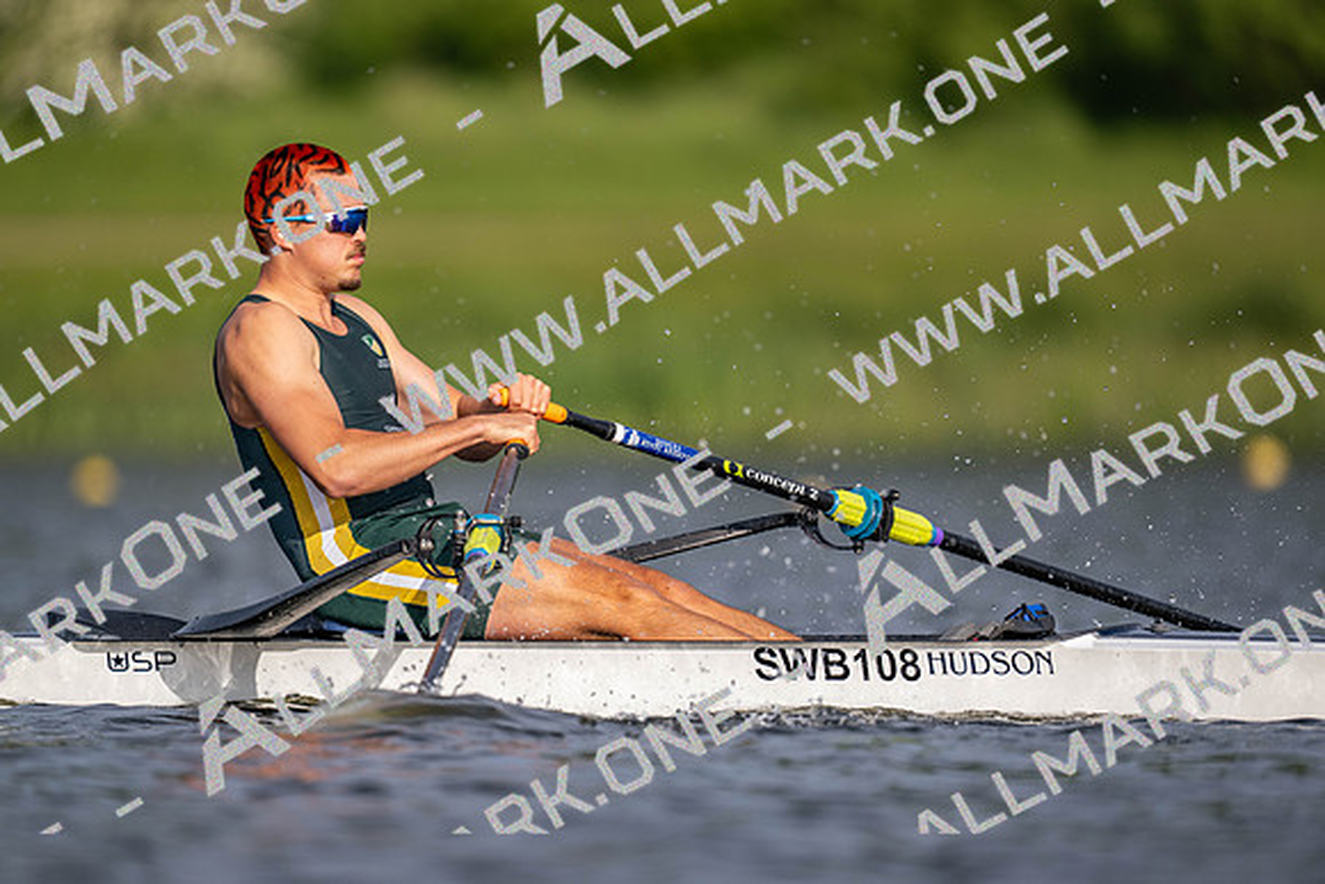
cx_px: 662
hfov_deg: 3.4
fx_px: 22087
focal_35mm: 600
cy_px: 442
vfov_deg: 2.3
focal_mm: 600
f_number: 4
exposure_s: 1/2500
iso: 220
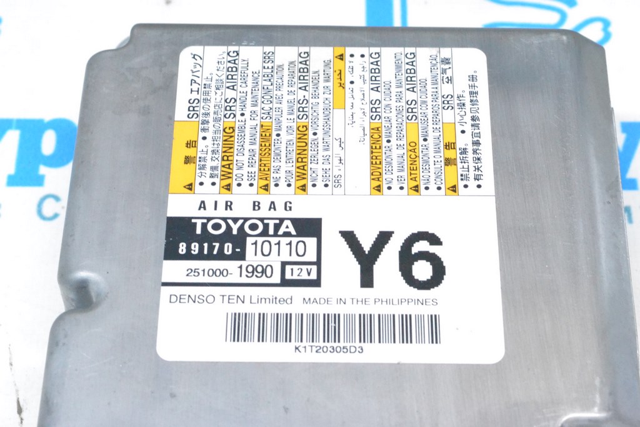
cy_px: 214
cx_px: 320
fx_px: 1467
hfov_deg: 24.6
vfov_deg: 16.6
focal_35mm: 82
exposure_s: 1/100
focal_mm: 55
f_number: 11
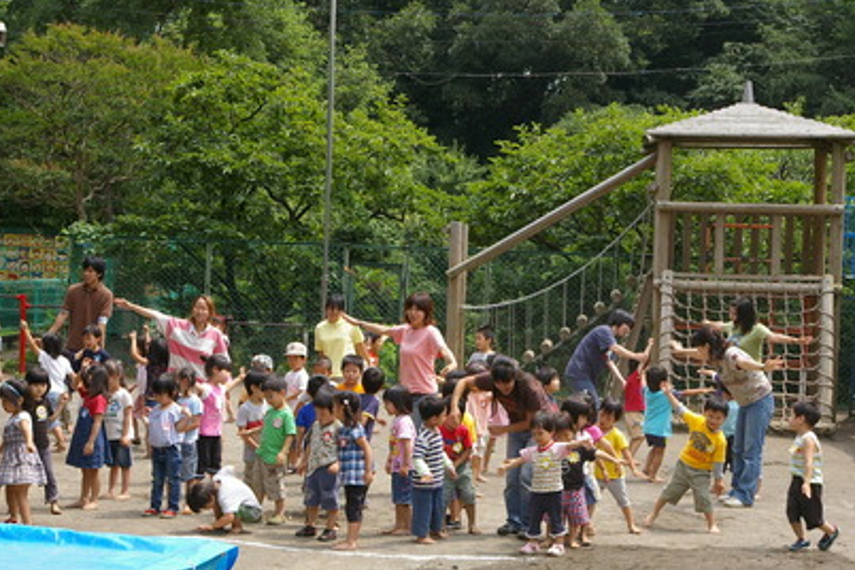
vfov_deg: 16.3
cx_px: 419
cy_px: 296
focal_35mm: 84
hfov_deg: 24.2
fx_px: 1995
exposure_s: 1/250
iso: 400
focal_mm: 50
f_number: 9.5
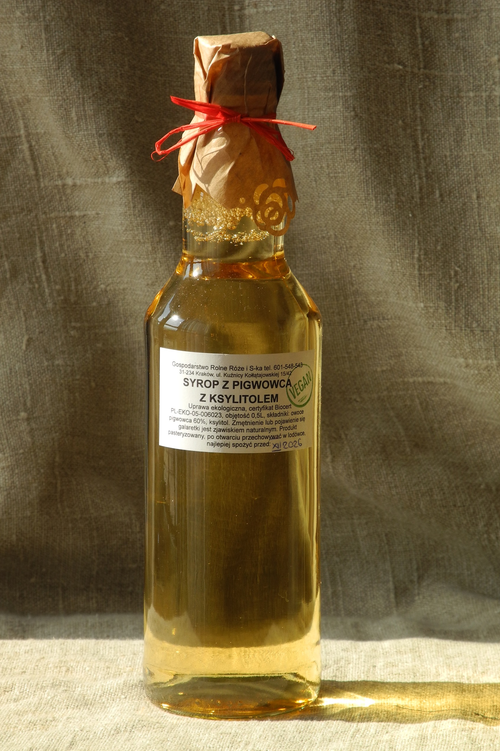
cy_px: 376
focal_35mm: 209
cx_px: 260
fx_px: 4353
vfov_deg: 9.8
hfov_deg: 6.6
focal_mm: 42.6
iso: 100
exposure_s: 1/177
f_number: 5.6
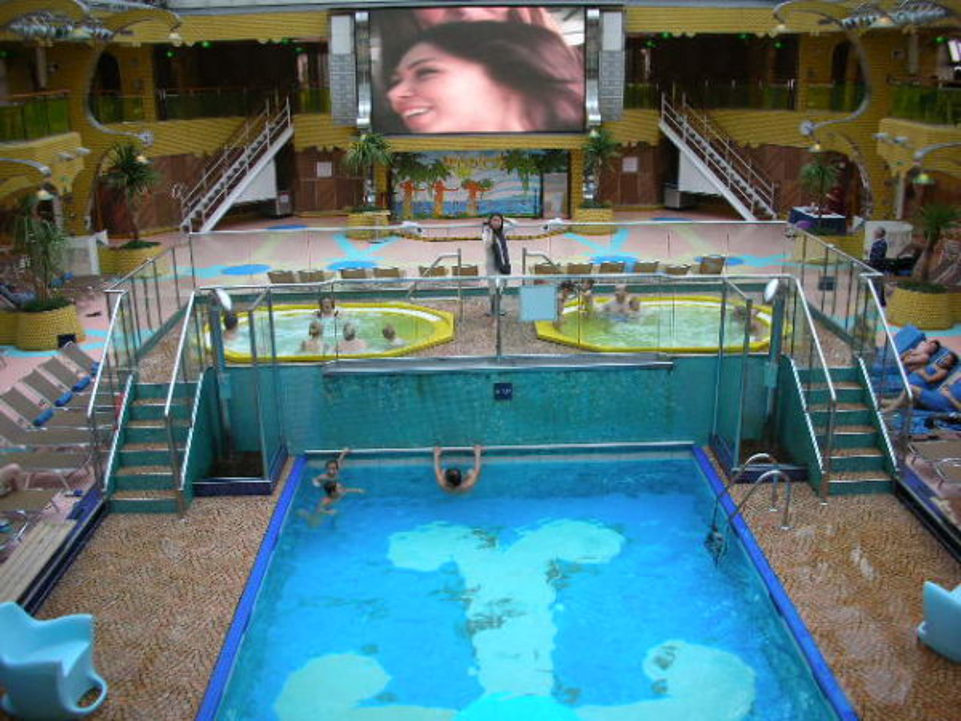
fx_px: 972
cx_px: 480
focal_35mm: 35
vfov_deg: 40.7
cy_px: 360
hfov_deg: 52.6
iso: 50
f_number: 3
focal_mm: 5.8
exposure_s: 1/92
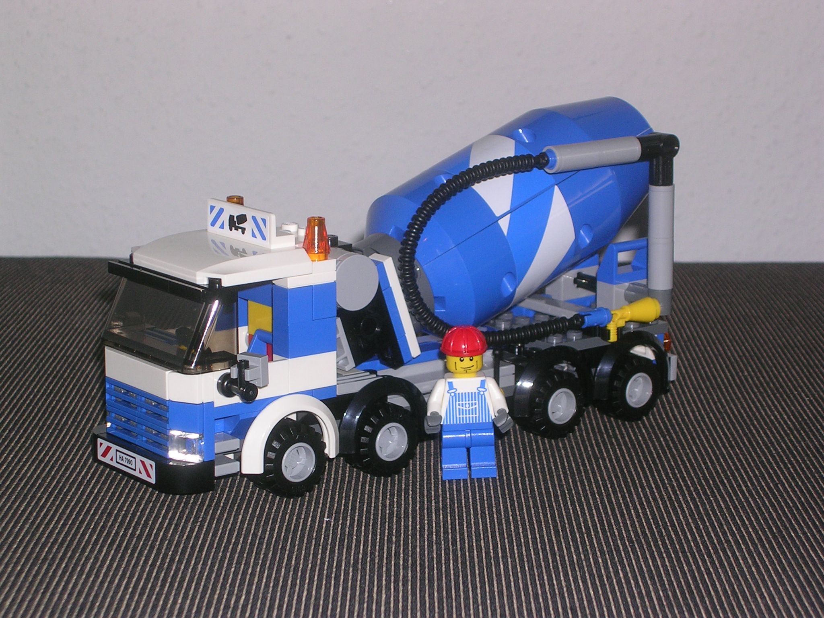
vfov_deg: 15.6
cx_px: 412
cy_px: 309
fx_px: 2261
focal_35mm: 95
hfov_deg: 20.7
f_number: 4.4
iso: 50
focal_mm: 14.5
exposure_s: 1/60.1
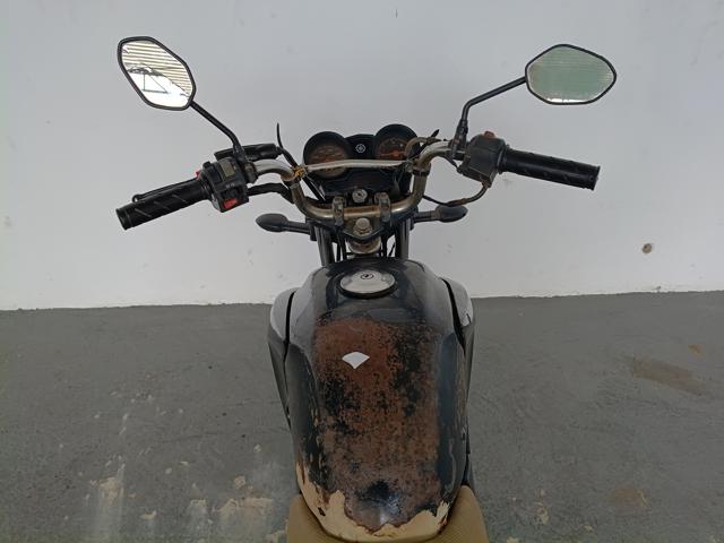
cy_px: 272
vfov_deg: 53.1
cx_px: 362
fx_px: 544
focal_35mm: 26
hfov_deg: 67.3
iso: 157
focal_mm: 4.81
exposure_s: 1/120
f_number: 1.8
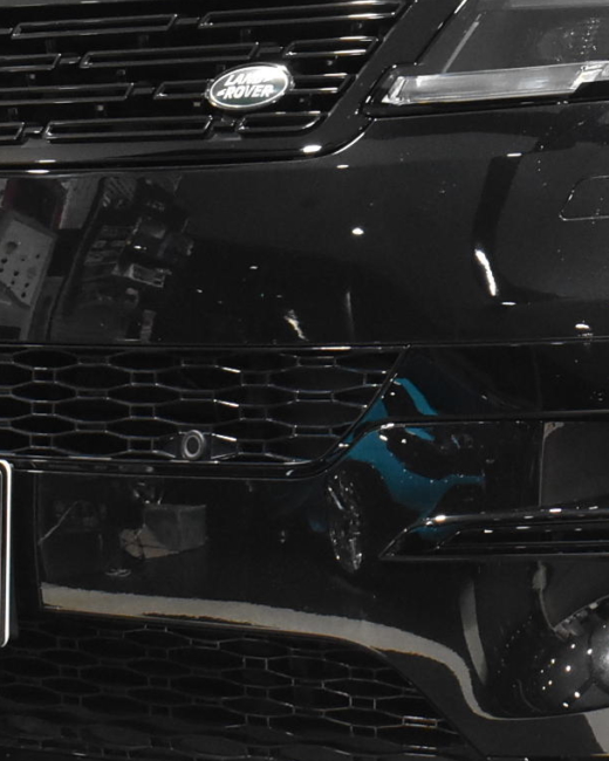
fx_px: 3624
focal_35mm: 161
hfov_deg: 9.3
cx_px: 999
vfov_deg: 12.0
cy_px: 189
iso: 2200
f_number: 8
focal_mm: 29
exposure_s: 1/50
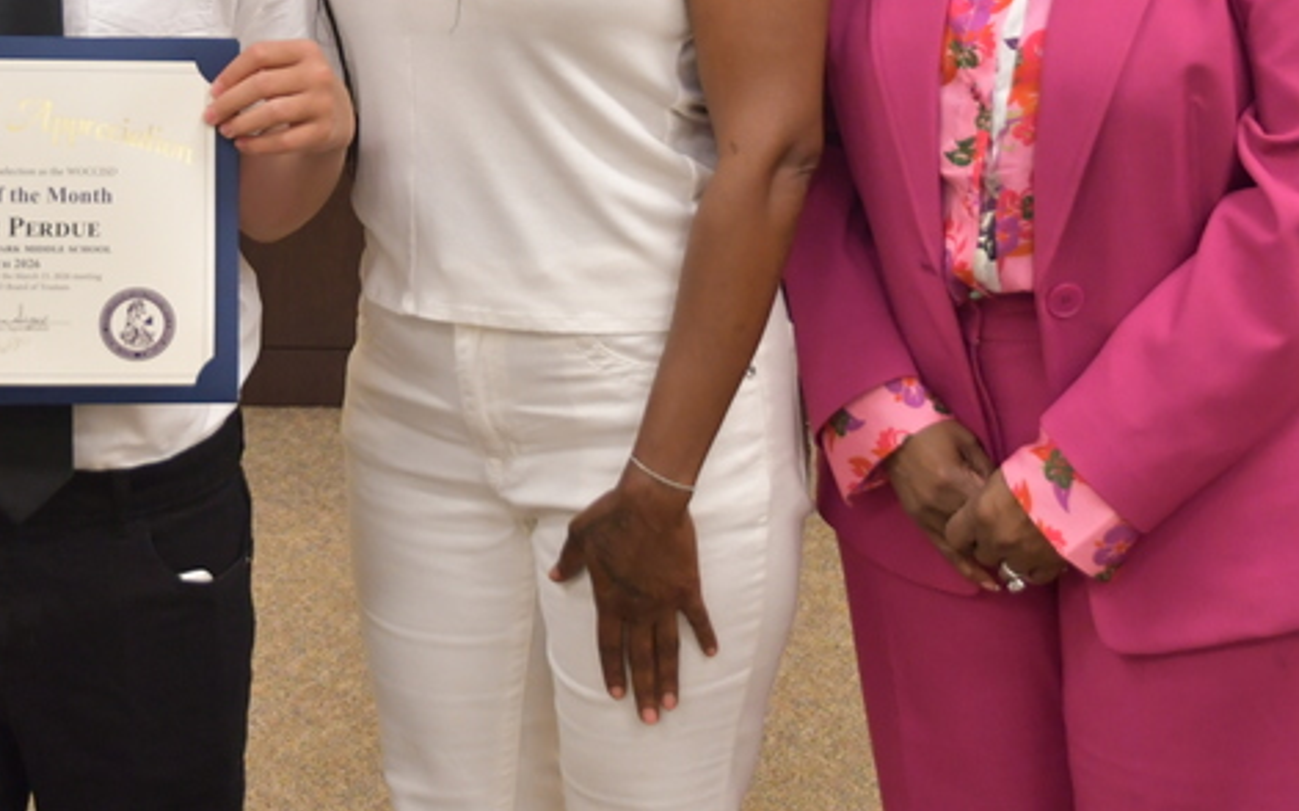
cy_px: -70
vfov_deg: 15.3
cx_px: 268
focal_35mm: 83
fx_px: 2941
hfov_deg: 24.5
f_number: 3
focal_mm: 25
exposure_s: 1/200
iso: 1000
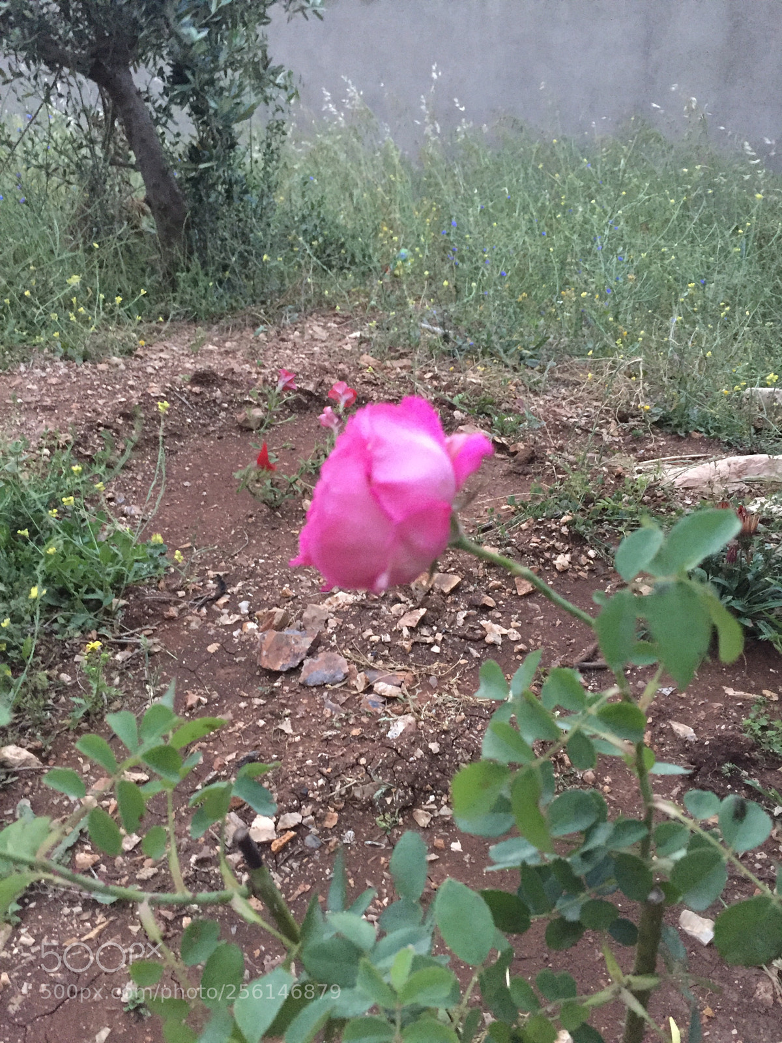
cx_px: 391
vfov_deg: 61.7
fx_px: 874
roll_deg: +1.9
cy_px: 522
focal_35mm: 29
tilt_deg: -27.9
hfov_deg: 48.2
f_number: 2.2
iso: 500
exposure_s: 1/17
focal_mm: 4.15
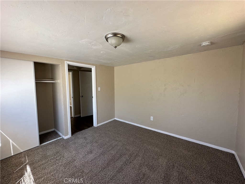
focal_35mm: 14
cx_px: 122
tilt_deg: -4.0
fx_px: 99
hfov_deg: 102.1
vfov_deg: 85.7
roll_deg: +1.4
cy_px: 92
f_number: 2.2
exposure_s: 1/99
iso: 64
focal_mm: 2.22
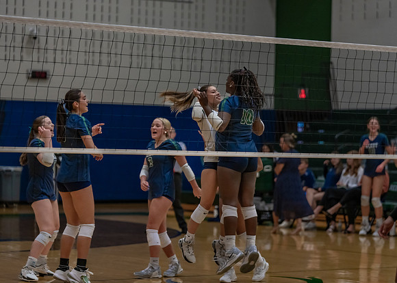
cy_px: 142
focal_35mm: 131
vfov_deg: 11.0
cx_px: 198
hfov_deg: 15.3
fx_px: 1476
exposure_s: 1/1000
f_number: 2.8
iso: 2500
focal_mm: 125
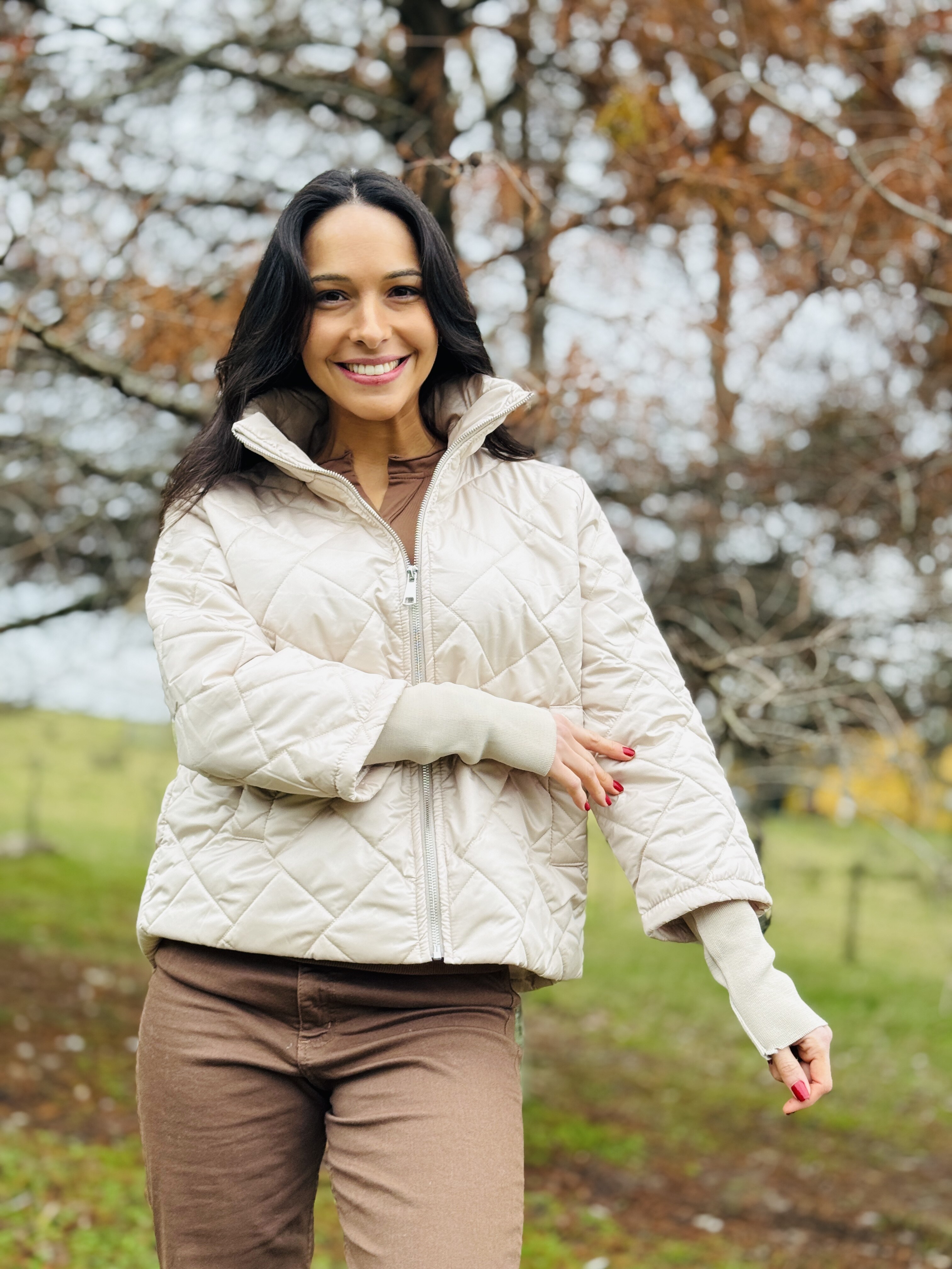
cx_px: 476
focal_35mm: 48
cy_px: 634
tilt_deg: +5.0
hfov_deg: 30.3
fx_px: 1760
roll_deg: -4.7
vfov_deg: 39.7
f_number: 1.78
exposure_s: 1/865
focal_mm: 6.76
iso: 64
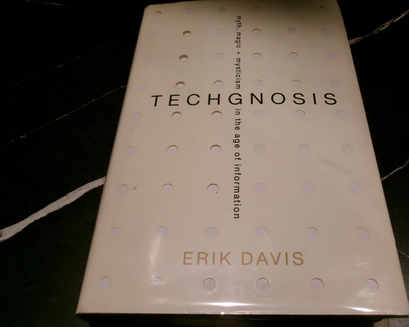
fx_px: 375
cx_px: 224
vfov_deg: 47.1
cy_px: 161
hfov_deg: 57.1
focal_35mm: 31
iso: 100
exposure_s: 1/70
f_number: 3.9
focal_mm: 5.1
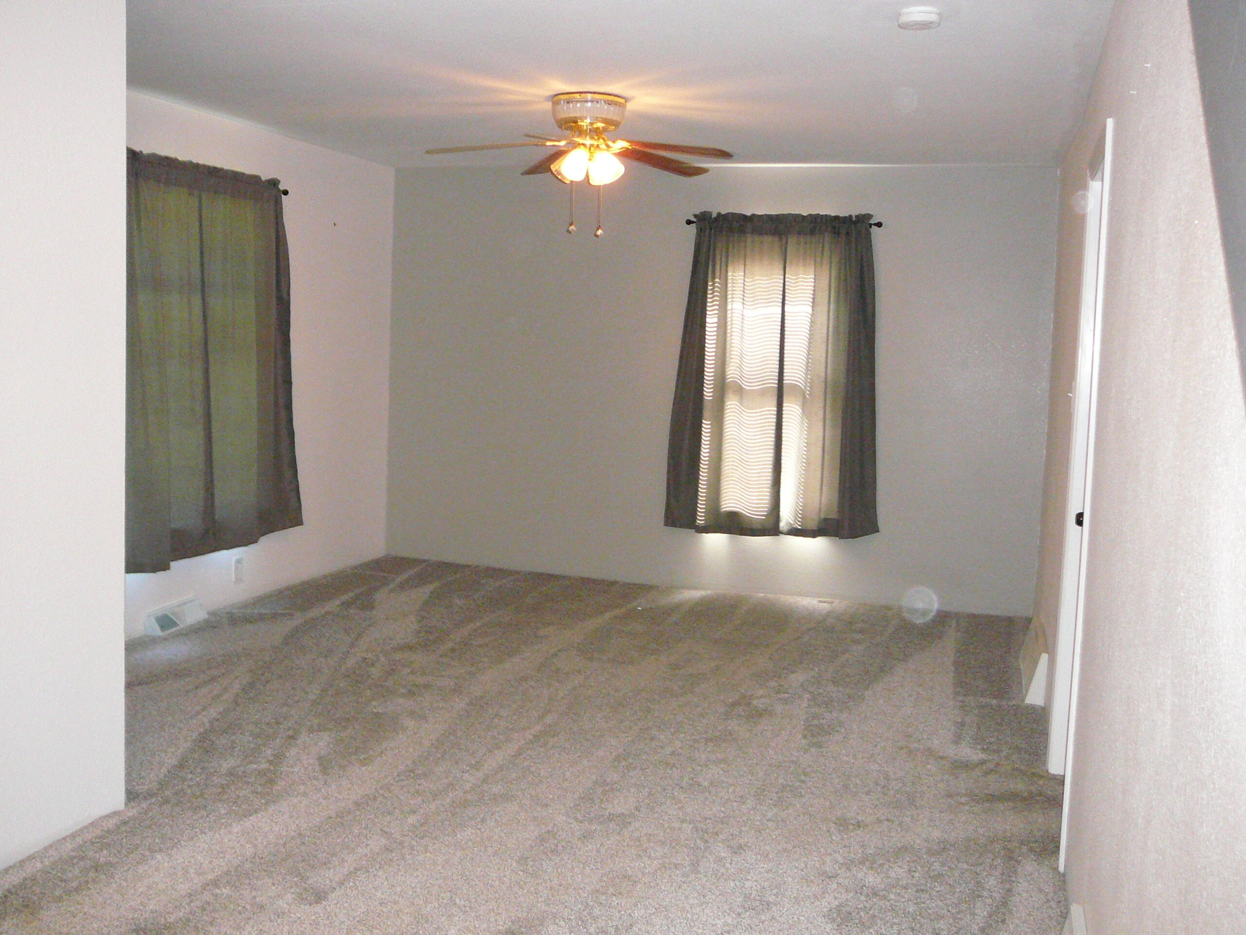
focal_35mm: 35
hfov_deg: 52.6
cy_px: 468
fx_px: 1260
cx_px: 623
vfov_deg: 40.7
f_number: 2.8
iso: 400
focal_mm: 5.2
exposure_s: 1/30
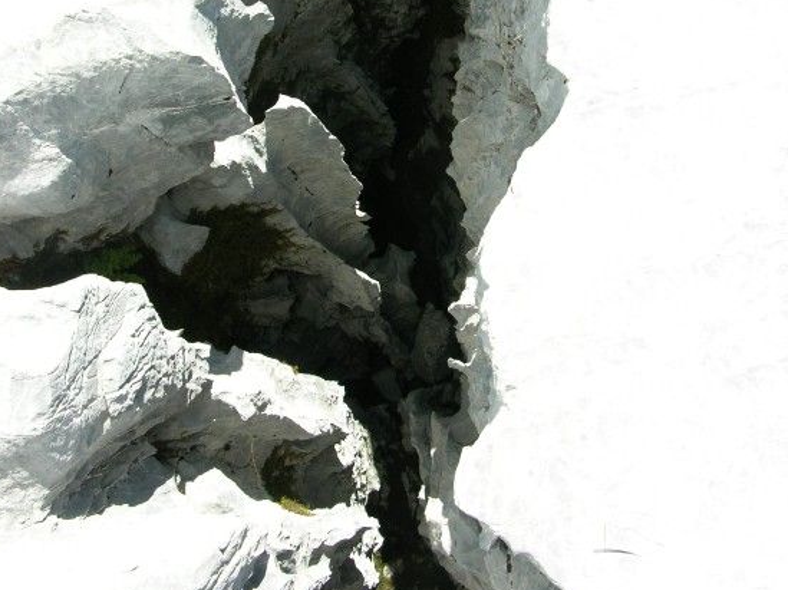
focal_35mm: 49
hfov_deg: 38.9
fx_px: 1115
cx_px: 400
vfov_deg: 29.2
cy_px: 151
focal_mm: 8.9
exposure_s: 1/156
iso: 50
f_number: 5
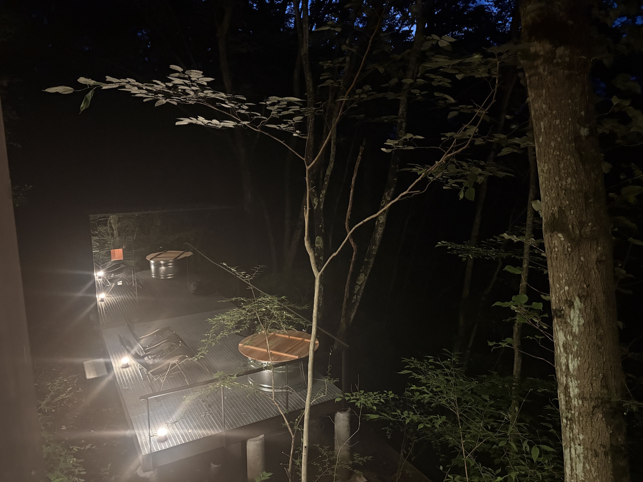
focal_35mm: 26
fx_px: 483
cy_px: 241
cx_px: 322
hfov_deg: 67.3
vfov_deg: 53.1
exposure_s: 1/17
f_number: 1.6
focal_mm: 5.96
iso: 2000
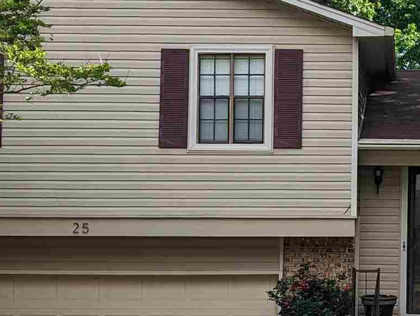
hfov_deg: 19.9
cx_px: 407
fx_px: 1166
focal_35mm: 96
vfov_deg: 15.4
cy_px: 132
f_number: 1.85
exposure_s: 1/1689
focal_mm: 6.81
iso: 48
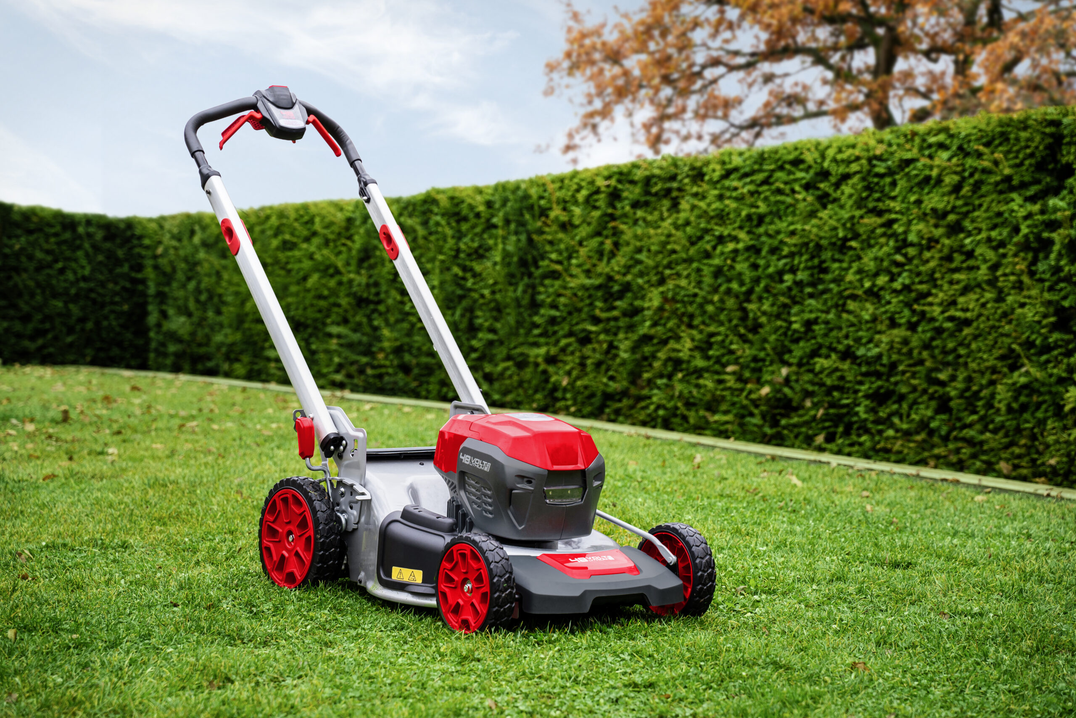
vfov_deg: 18.2
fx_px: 2242
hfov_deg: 27.0
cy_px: 359
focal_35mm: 75
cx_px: 538
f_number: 5
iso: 400
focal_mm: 75
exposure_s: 1/200
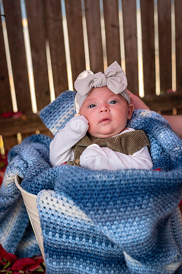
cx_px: 91
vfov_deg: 39.6
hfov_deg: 26.9
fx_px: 380
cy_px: 137
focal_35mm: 50
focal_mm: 50
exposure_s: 1/2000
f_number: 3.2
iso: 3200
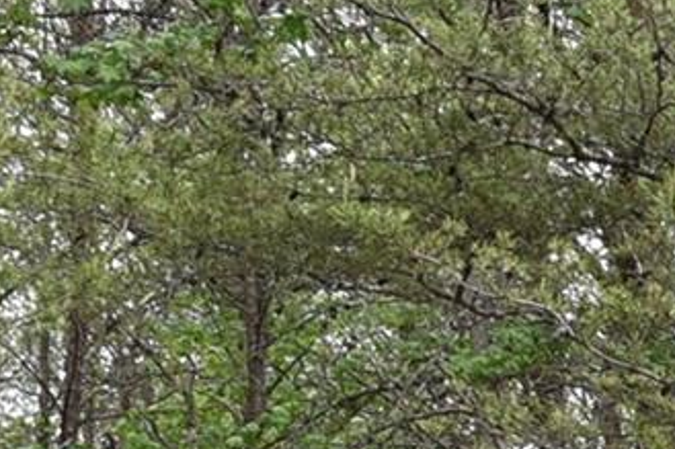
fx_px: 3504
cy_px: 1288
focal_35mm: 187
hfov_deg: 9.7
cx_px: 1623
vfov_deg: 6.7
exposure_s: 1/125
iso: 400
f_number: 5.6
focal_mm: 20
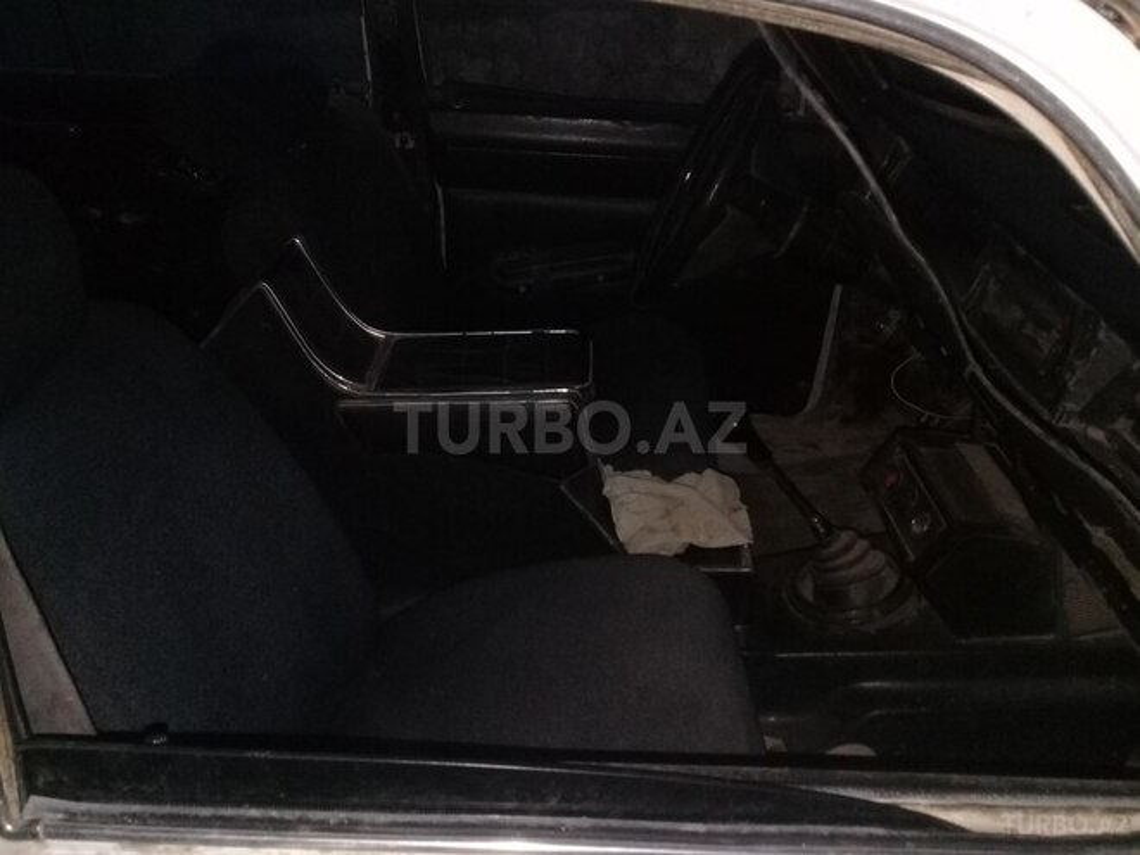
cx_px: 570
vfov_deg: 45.4
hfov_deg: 58.4
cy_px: 428
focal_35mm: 31
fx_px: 1021
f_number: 2.2
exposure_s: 1/33
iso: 250
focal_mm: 3.3
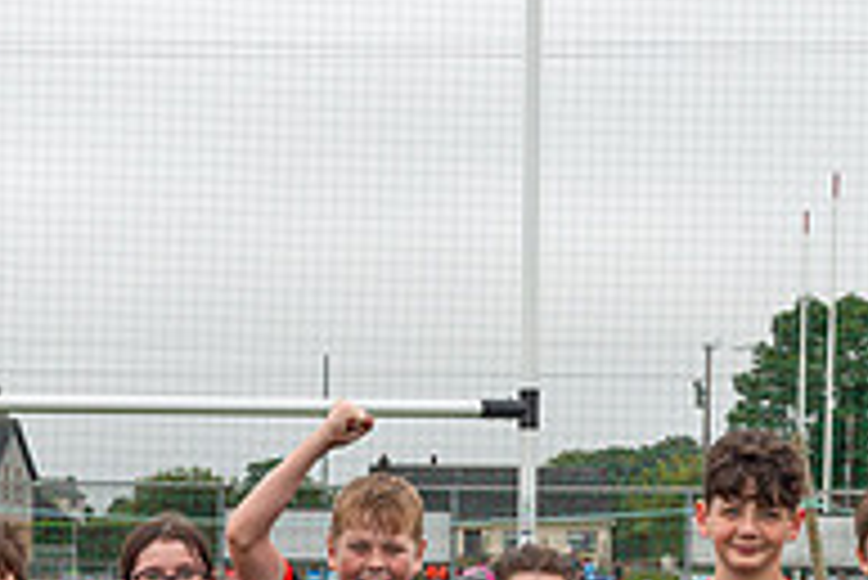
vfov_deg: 11.0
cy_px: 904
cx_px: 316
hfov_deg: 17.0
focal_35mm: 120
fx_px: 2895
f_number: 5.6
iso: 220
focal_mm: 36
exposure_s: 1/100
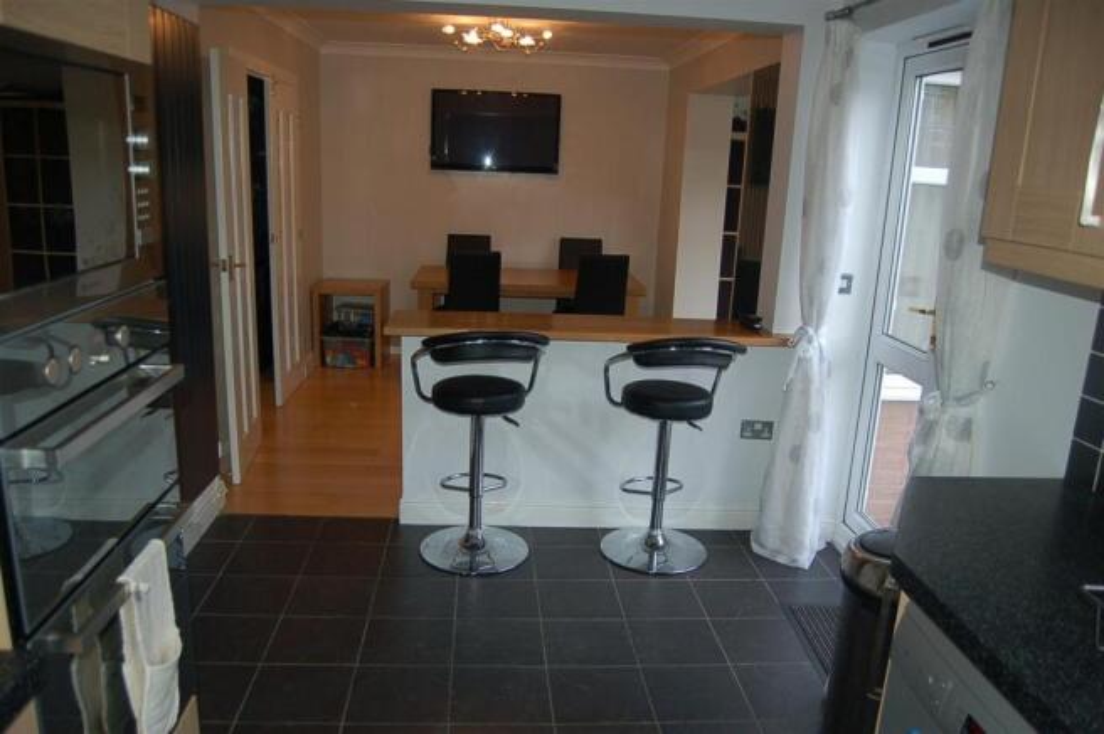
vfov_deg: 47.8
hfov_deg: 67.4
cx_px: 552
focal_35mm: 27
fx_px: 827
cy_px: 367
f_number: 3.5
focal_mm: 18
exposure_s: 1/60
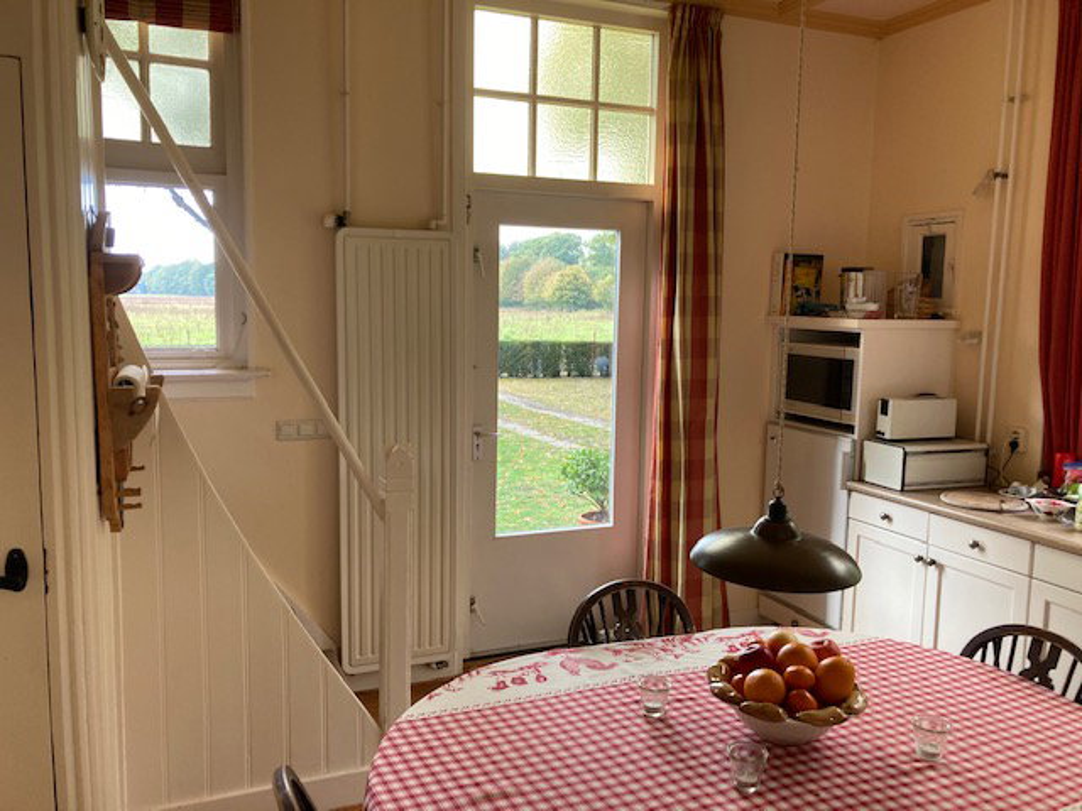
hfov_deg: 63.4
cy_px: 406
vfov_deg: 49.7
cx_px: 541
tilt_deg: -5.9
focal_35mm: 28
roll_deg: -1.5
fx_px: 875
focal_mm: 3.99
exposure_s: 1/121
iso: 64
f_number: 1.8
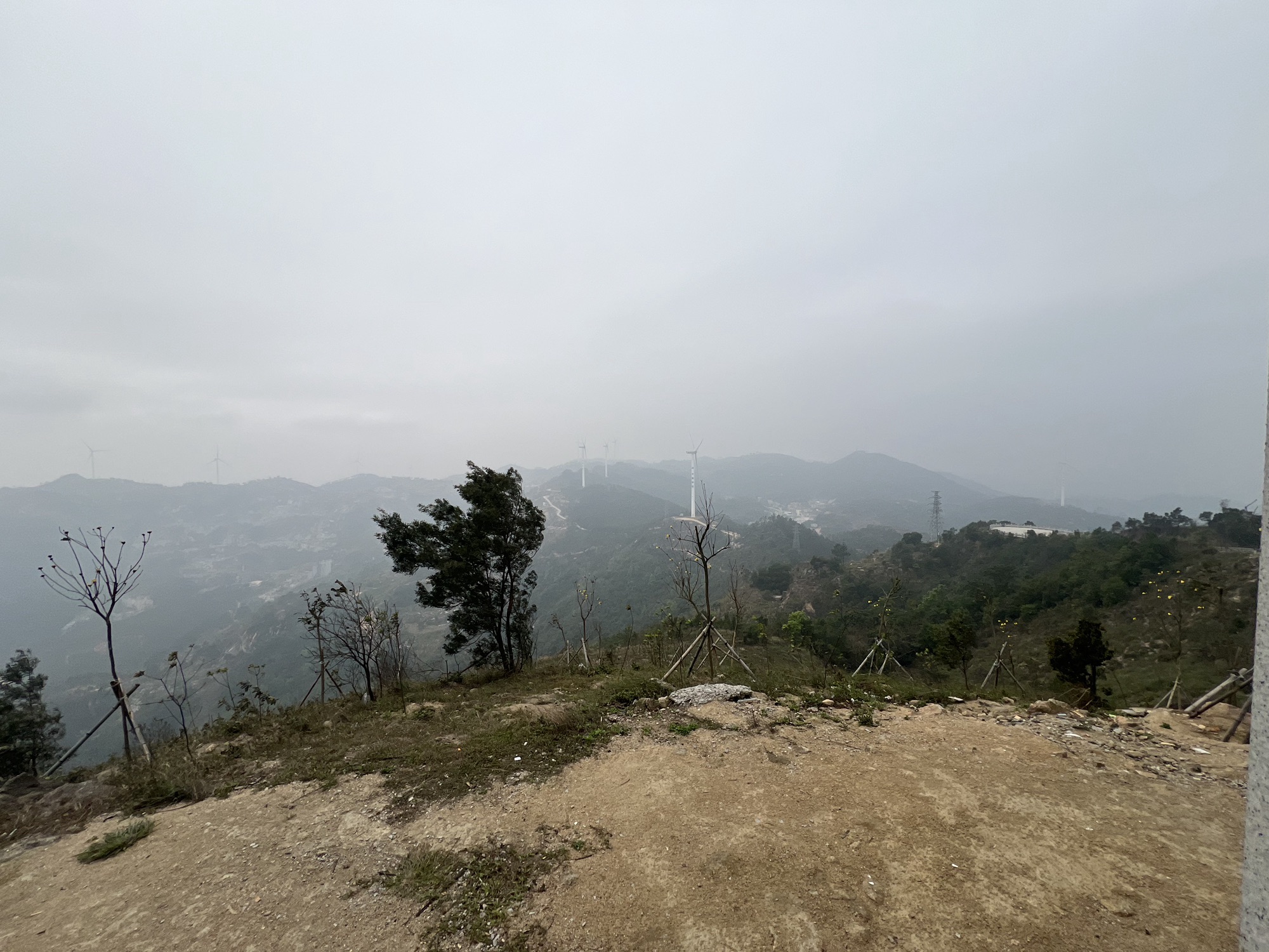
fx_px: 477
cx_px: 634
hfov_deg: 106.2
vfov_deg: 89.9
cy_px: 476
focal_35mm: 13
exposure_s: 1/297
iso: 32
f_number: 1.8
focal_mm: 1.57
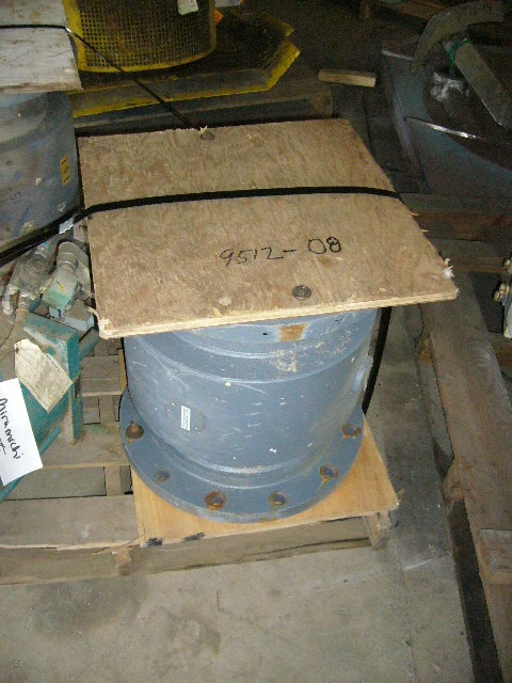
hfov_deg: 40.7
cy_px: 342
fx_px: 690
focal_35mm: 35
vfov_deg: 52.6
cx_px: 256
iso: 400
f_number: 2.8
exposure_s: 1/60
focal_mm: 5.8
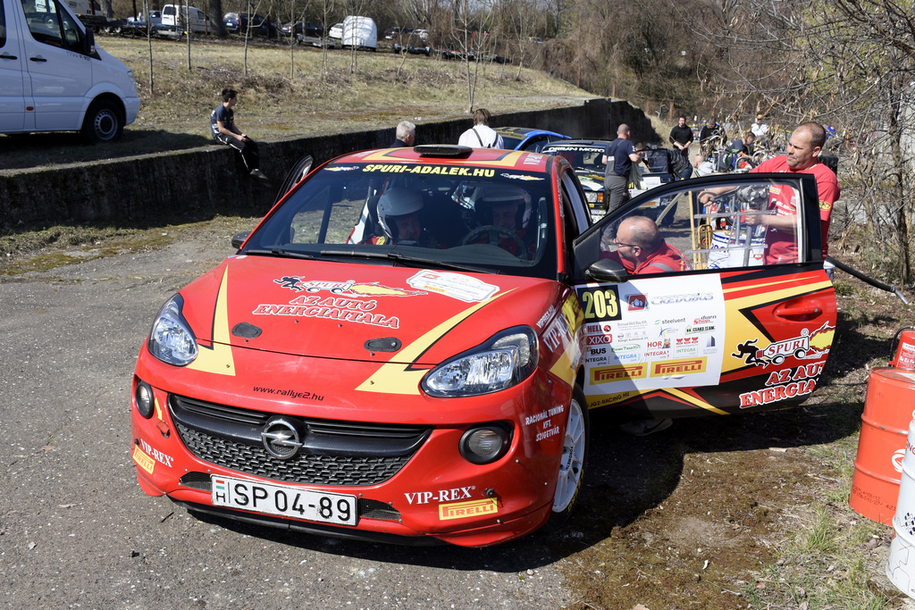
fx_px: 839
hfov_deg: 57.2
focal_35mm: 33
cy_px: 305
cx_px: 458
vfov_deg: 40.0
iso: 100
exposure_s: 1/200
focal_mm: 22
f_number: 10
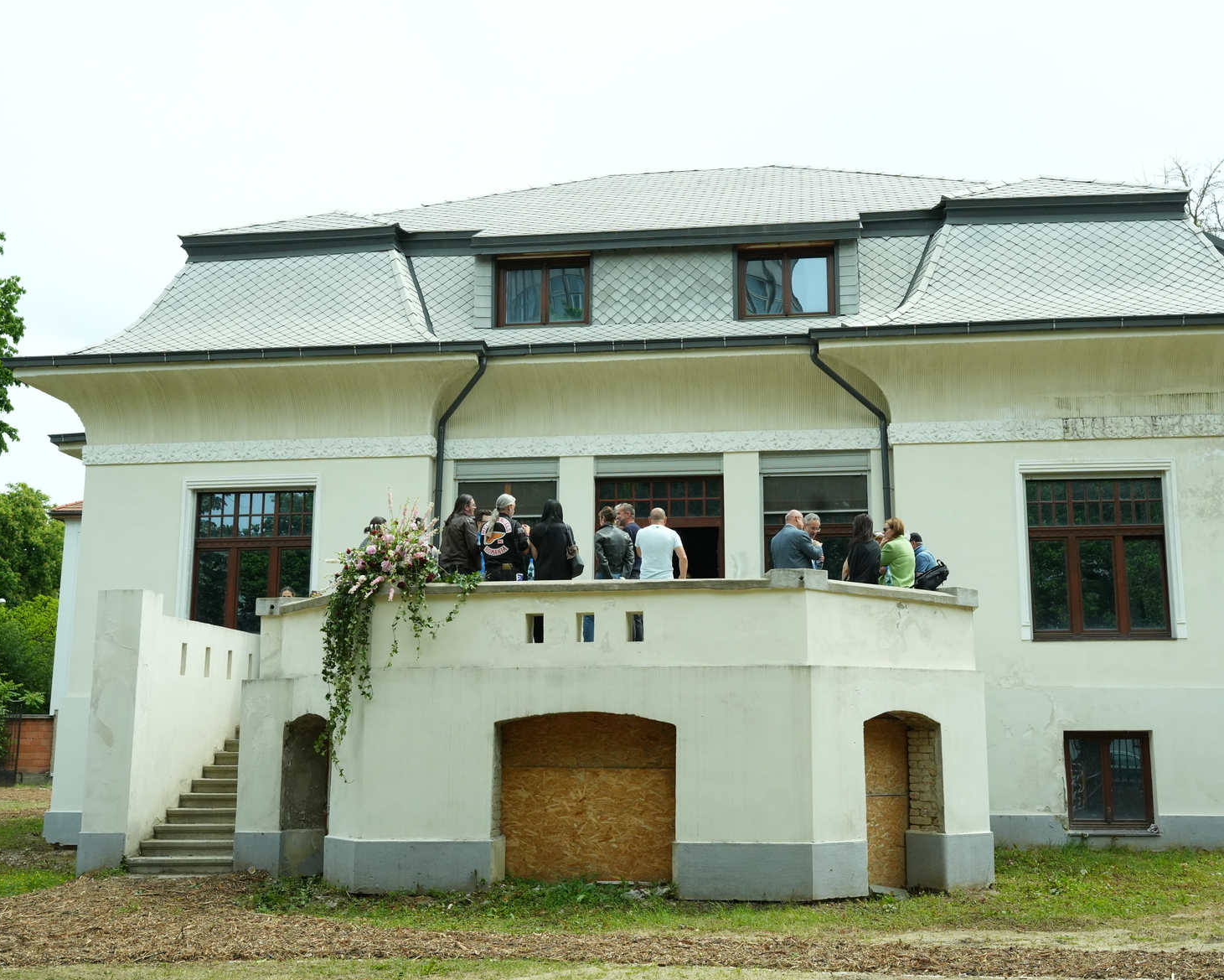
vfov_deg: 39.2
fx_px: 1374
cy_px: 496
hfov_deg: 48.0
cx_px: 651
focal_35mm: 38
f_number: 7.1
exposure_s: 1/4000
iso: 2500
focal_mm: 32.8
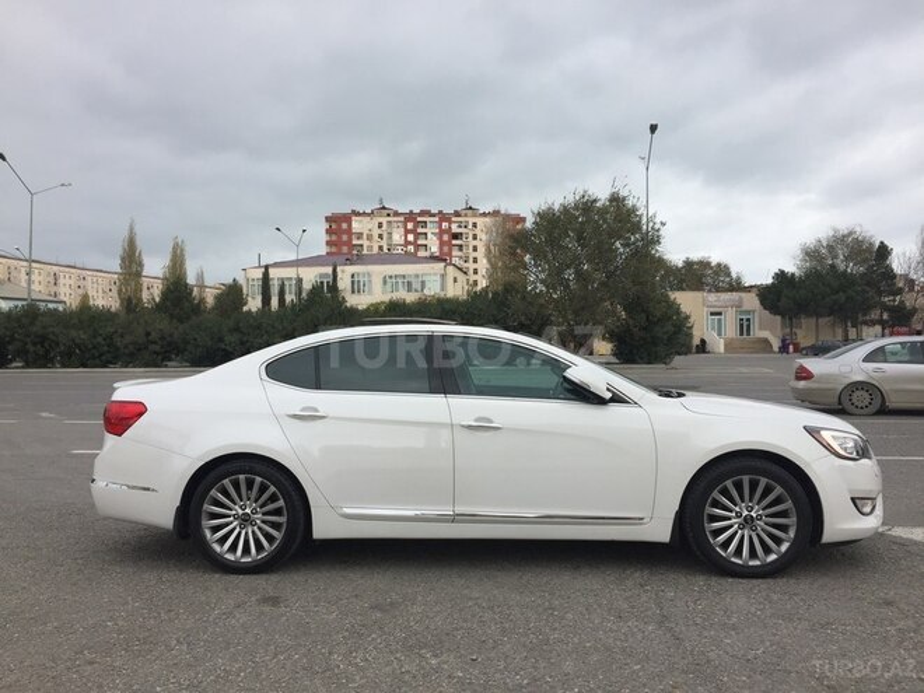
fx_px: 774
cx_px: 462
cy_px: 346
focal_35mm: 29
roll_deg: +0.5
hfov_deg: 61.7
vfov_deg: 48.2
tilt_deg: +0.9
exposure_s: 1/791
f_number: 2.2
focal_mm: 4.15
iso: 32
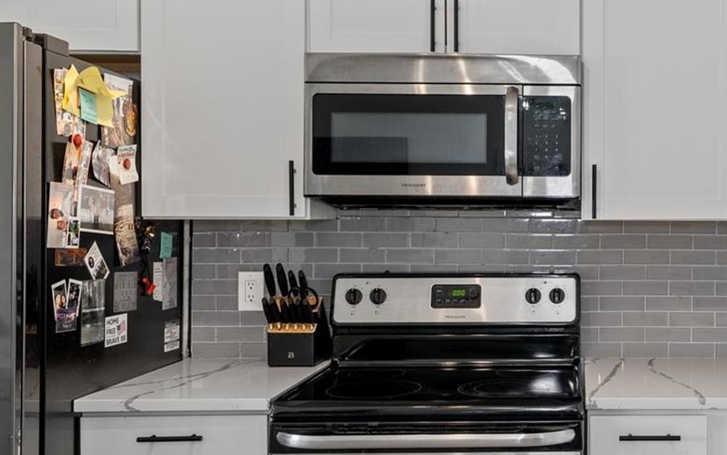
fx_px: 852
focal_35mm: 43
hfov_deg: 43.3
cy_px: 232
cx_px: 616
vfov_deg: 29.9
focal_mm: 21
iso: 320
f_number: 8
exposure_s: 1/2
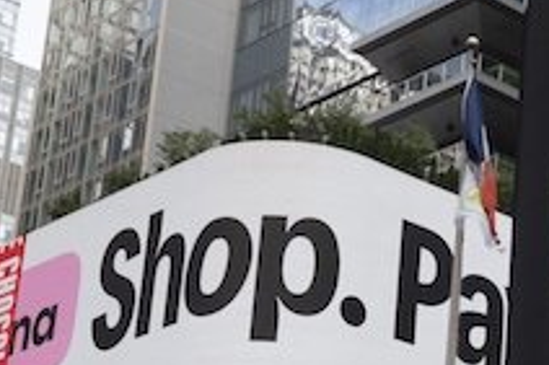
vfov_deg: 11.2
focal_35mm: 121
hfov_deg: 16.0
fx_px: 1844
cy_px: 325
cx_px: 730
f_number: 5.6
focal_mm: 32
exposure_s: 1/500
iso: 400
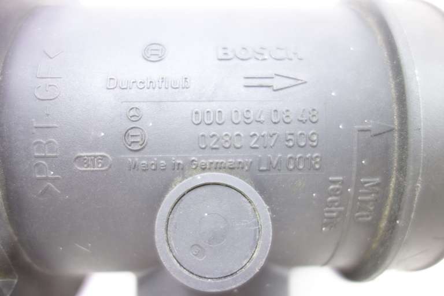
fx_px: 345
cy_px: 148
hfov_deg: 65.5
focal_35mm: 28
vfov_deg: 46.4
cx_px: 222
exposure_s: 1/30
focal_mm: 10.4
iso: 320
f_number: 1.8
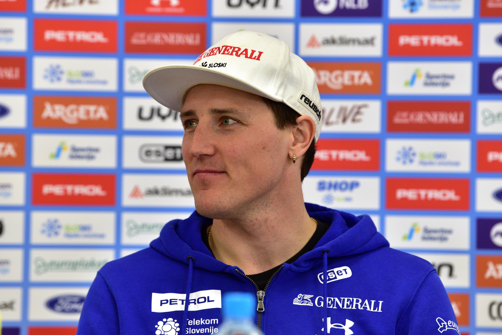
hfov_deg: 9.7
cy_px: 170
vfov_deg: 6.5
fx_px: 2971
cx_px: 257
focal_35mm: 213
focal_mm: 200
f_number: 4.5
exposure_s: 1/320
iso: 1600
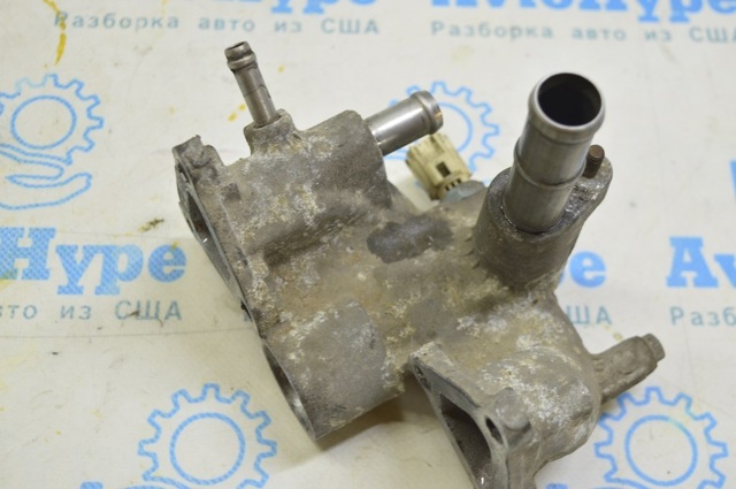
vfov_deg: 25.0
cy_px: 244
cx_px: 368
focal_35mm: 54
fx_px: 1103
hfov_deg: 36.9
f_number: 5.6
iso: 400
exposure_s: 1/20
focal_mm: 36
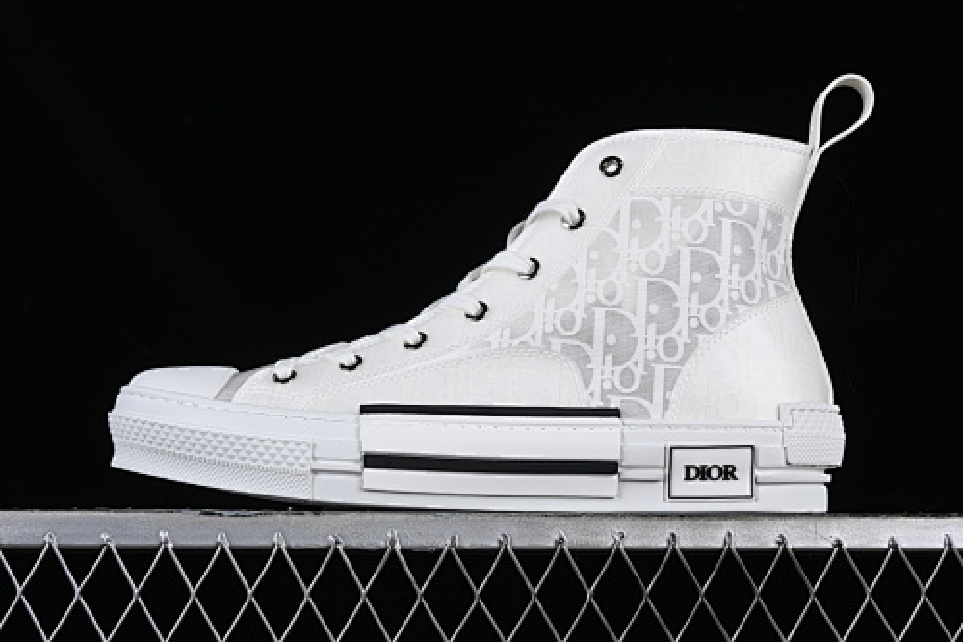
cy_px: 321
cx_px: 482
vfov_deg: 18.2
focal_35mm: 75
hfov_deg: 27.0
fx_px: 2005
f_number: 9
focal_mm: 50
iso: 160
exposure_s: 1/80
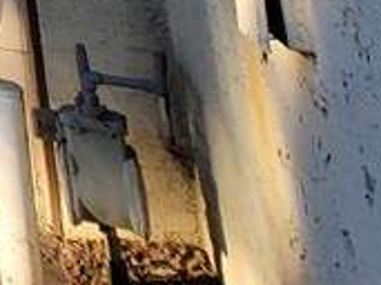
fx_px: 858
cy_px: -479
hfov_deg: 15.0
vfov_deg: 12.5
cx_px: -530
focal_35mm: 78
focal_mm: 2.2
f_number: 2.2
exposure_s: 1/333
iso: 64
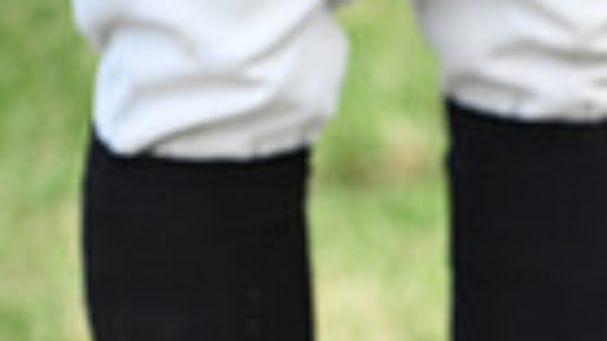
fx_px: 9121
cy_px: 745
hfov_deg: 3.8
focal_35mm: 567
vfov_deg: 2.1
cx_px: 1258
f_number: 4.5
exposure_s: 1/1000
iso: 450
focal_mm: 130
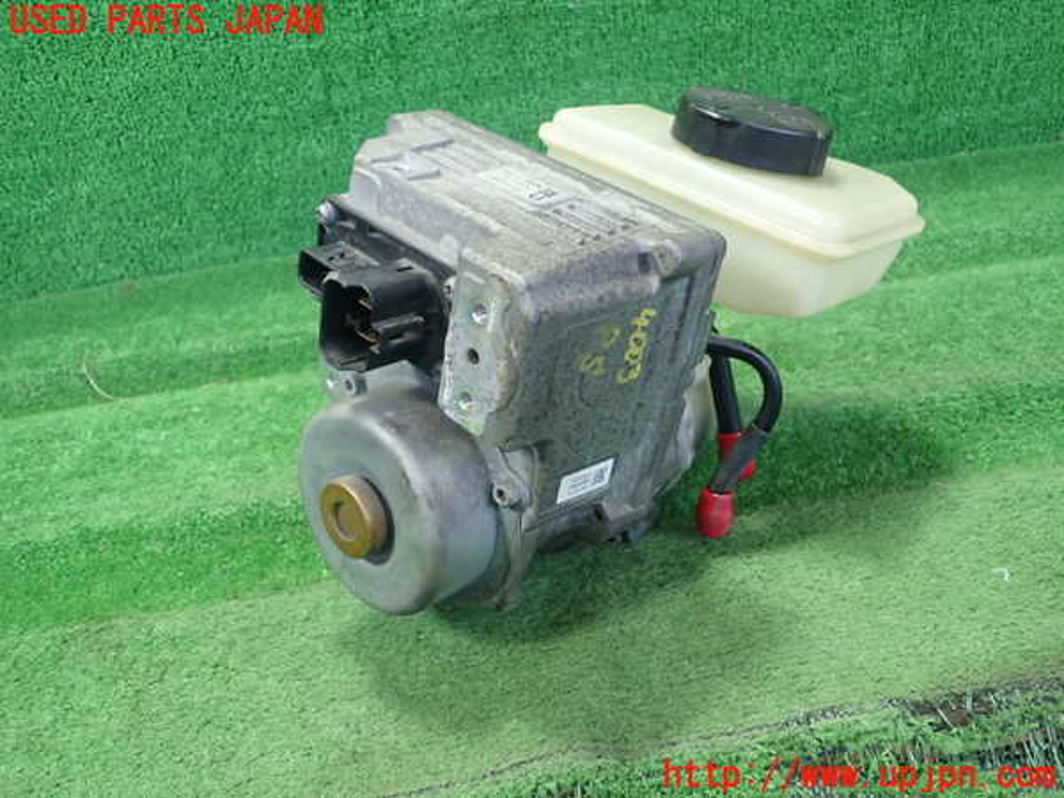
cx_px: 532
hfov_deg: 60.0
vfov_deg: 46.8
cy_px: 399
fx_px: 922
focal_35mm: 30
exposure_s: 1/125
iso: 500
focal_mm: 5.5
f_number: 2.3
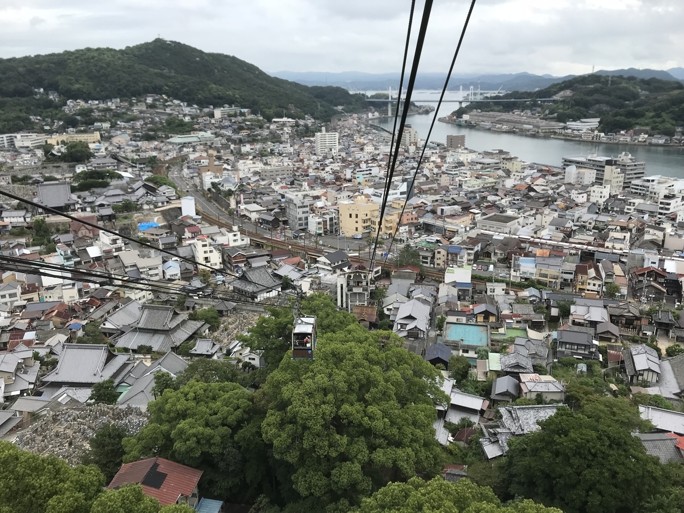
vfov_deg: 49.7
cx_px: 342
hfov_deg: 63.4
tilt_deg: -17.3
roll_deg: +2.6
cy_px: 256
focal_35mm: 28
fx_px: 553
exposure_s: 1/1076
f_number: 1.8
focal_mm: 3.99
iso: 20
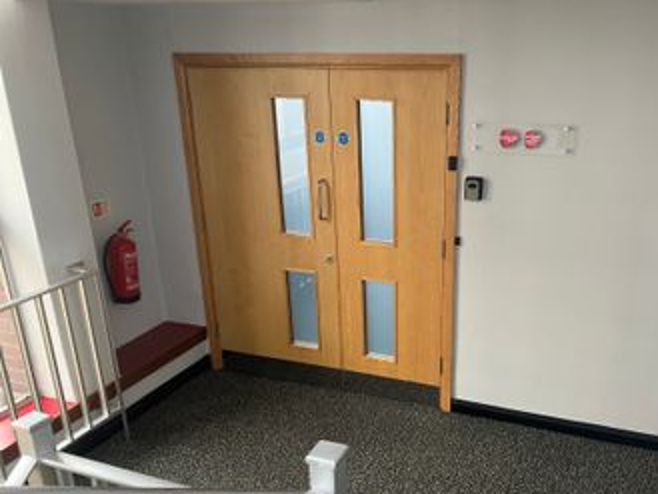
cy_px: 296
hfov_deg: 53.5
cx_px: 398
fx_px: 647
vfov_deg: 41.6
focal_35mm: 34
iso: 80
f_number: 1.8
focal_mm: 3.99
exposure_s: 1/50
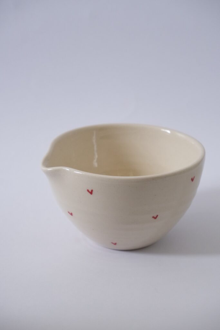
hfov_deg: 20.0
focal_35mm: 68
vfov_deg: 29.7
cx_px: 110
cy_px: 165
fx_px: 623
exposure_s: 1/140
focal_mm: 45
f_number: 5.6
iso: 2000
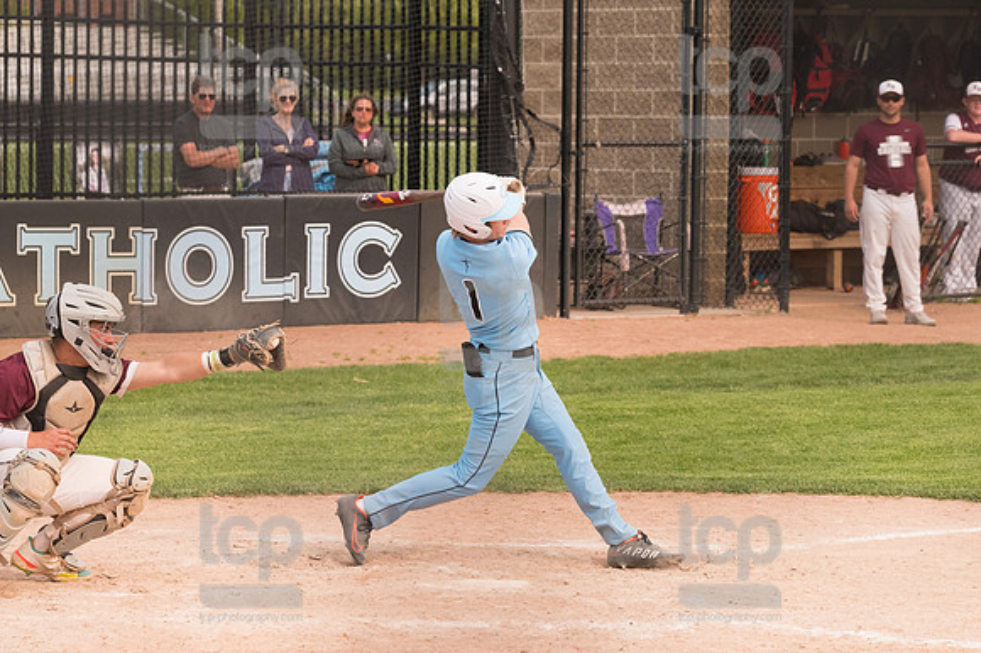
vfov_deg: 7.3
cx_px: 490
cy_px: 326
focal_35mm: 187
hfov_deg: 11.0
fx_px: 5093
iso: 1000
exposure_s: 1/2000
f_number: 5.6
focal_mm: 125
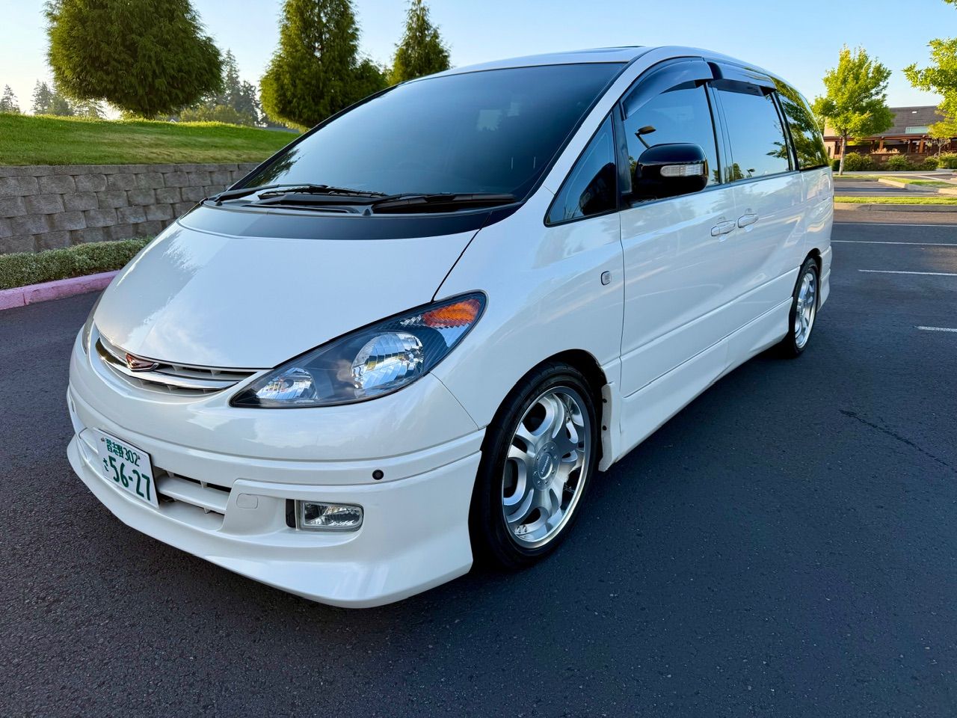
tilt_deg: -16.0
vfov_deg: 56.8
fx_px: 664
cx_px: 478
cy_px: 359
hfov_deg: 71.6
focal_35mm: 24
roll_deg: +1.5
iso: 80
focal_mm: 6.76
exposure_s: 1/1032
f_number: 1.78
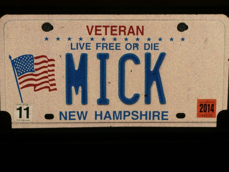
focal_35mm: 137
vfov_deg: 10.8
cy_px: 86
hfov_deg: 14.4
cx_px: 114
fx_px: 906
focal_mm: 24.17
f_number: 5.7
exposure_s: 1/50
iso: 200
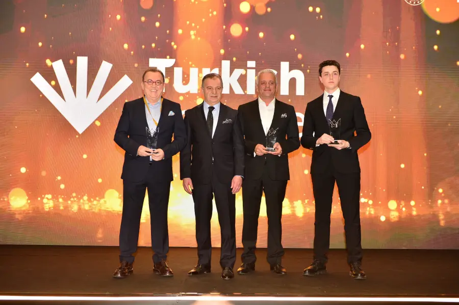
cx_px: 230
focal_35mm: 45
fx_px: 573
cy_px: 152
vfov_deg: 29.8
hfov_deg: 43.6
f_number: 3.2
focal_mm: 45
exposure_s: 1/250
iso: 1000
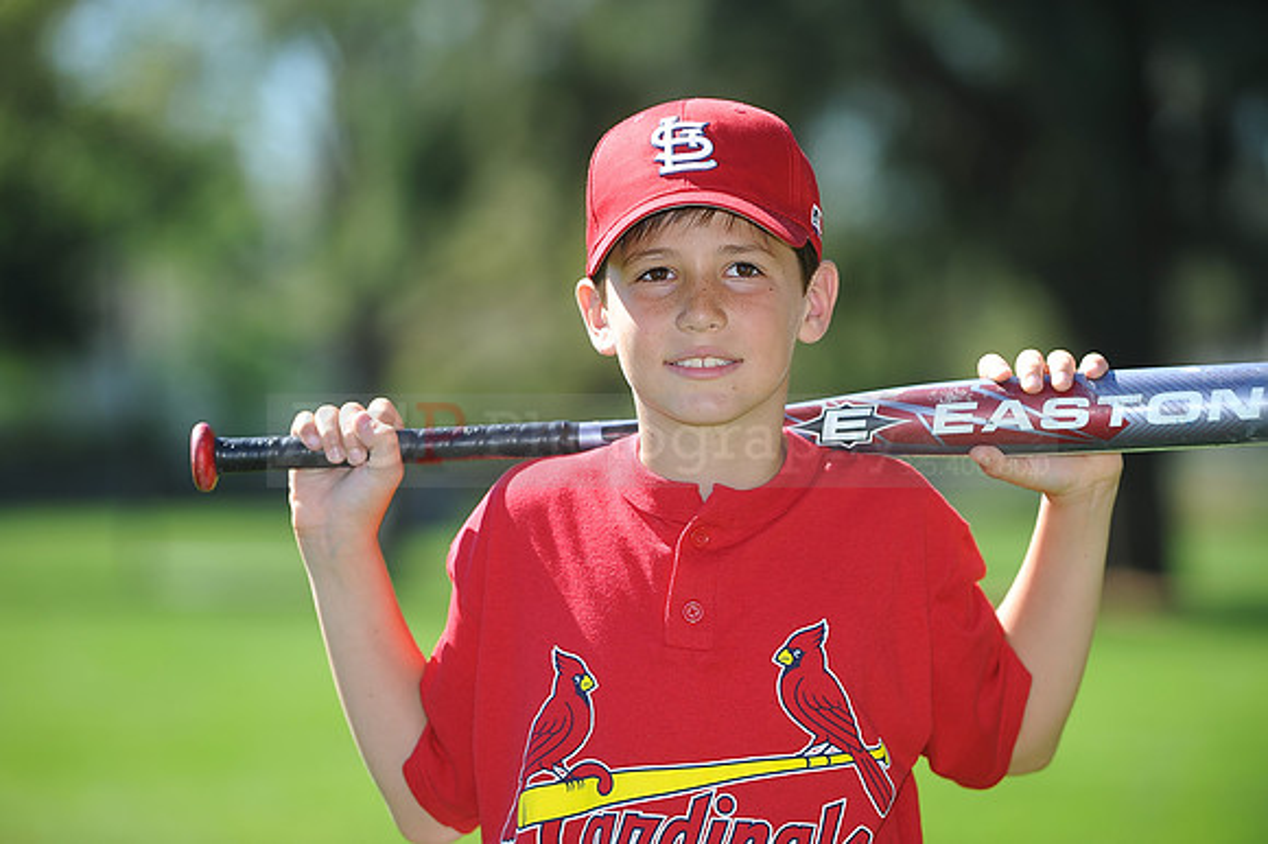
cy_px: 422
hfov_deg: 10.3
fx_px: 7040
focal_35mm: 200
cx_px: 634
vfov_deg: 6.9
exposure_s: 1/640
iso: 200
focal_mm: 200
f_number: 4.5
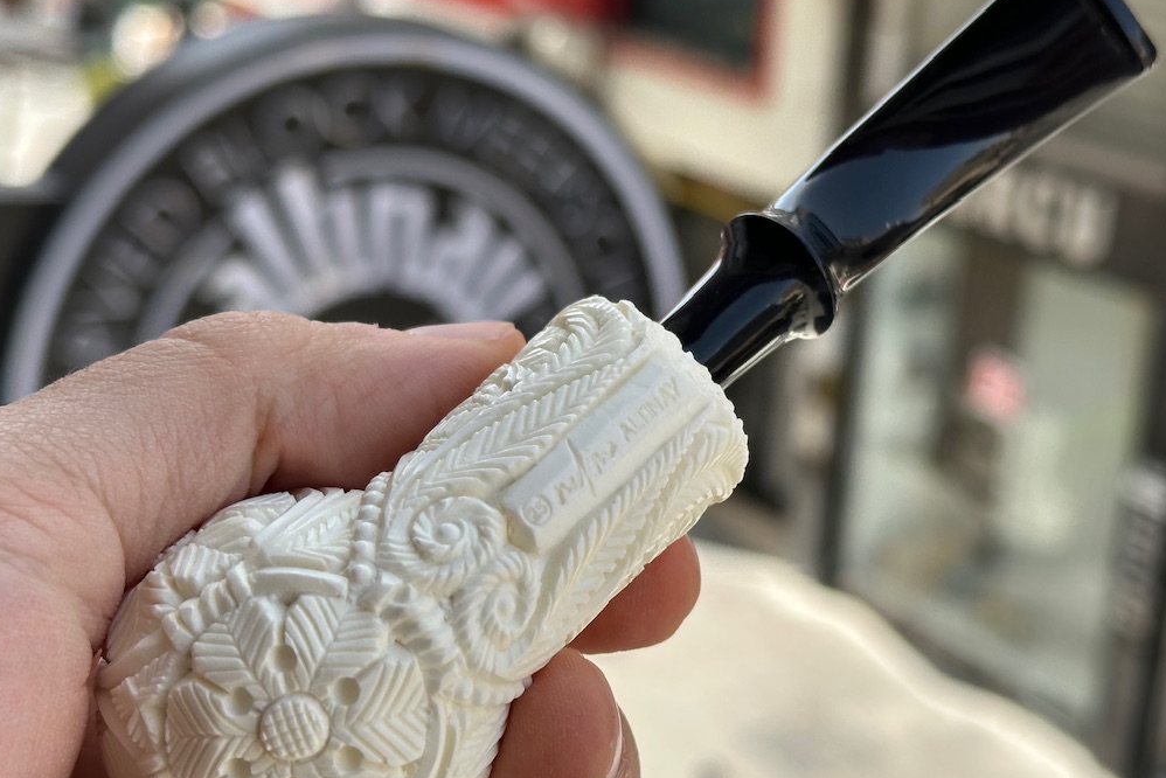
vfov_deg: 21.2
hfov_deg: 31.4
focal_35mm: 64
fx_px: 2073
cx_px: 645
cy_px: 433
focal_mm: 6.86
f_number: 1.78
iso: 64
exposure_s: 1/1050
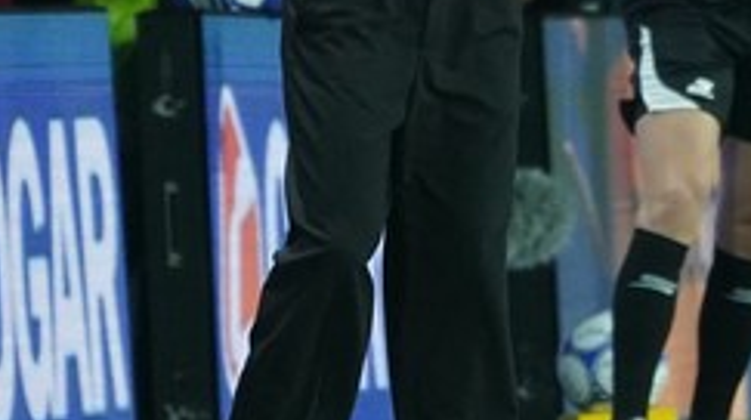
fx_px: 27825
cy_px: -93
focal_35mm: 1399
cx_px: 454
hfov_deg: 1.5
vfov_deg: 0.9
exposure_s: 1/800
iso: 5000
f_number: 5.6
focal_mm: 300
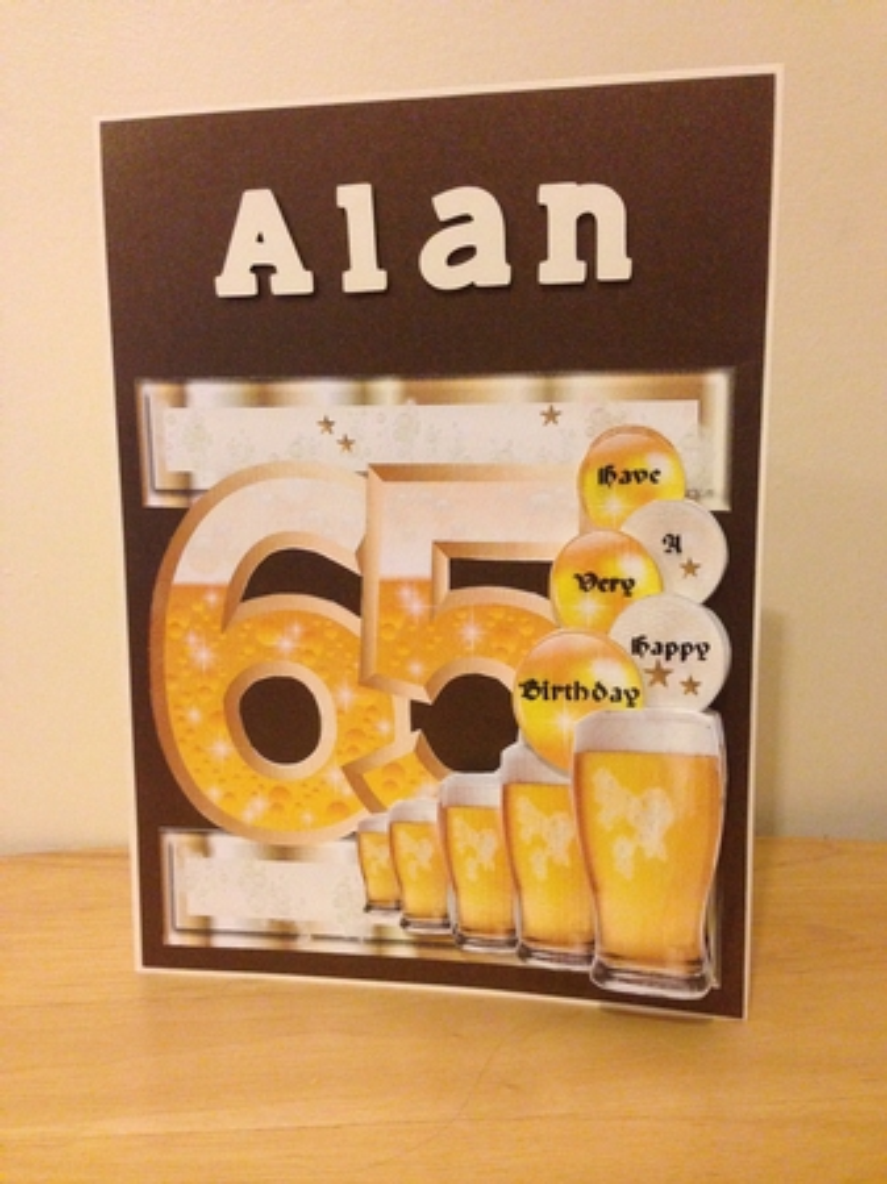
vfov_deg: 55.4
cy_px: 592
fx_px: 1129
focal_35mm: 33
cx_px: 444
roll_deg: -1.5
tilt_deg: -6.8
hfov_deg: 42.9
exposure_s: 1/15
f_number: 2.4
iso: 400
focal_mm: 4.12
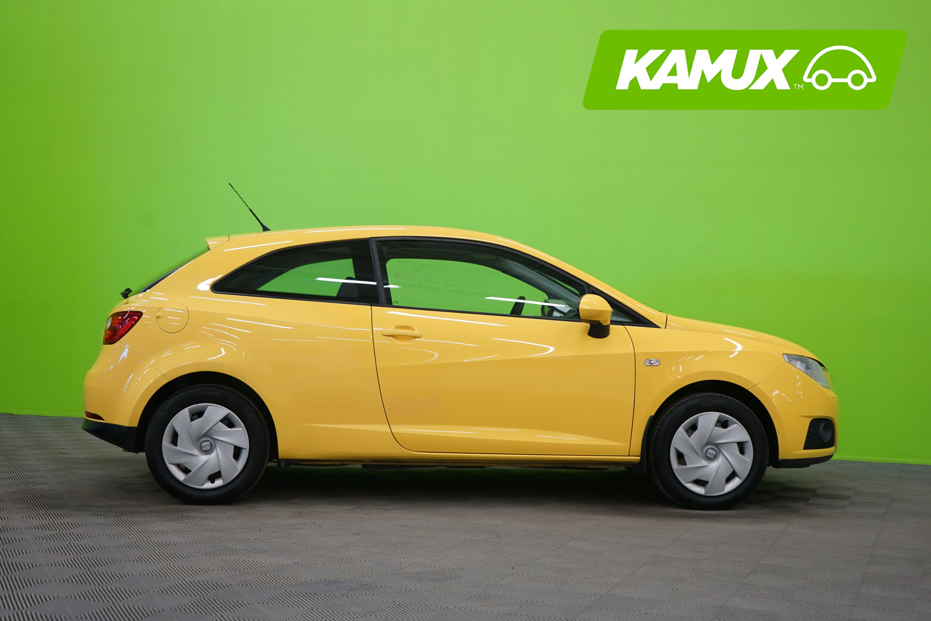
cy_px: 310
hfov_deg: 41.9
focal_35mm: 47
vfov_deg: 28.6
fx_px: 1215
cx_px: 466
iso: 400
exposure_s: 1/13
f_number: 4.5
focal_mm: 47
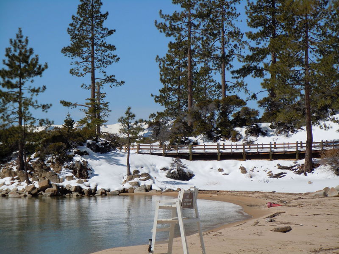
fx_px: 1489
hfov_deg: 13.0
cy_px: 127
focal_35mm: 152
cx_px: 170
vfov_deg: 9.8
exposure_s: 1/320
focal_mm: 27.4
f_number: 9.2
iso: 100
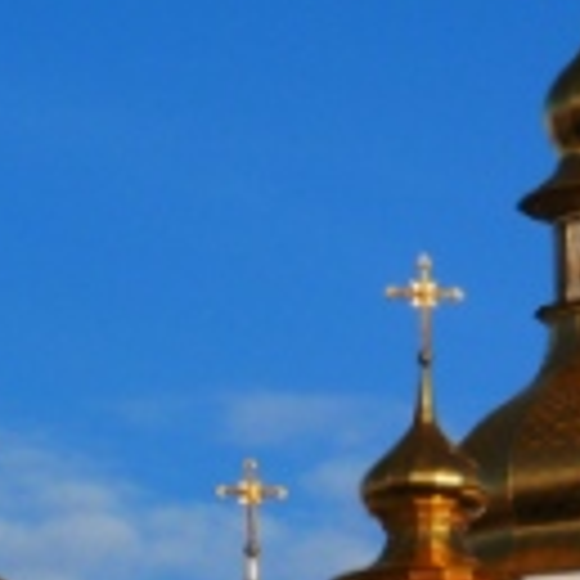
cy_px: 531
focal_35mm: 435
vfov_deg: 4.0
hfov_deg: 4.0
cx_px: 665
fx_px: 8246
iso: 100
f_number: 5.6
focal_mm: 25.5
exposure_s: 1/640
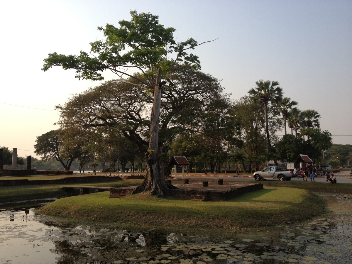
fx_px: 356
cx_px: 176
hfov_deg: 52.6
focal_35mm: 35
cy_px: 132
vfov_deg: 40.7
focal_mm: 4.28
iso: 50
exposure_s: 1/968
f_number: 2.4
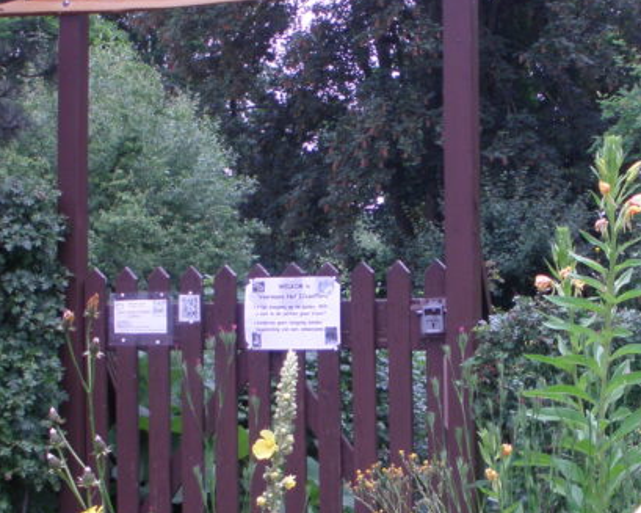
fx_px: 1669
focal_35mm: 88
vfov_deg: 17.5
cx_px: 274
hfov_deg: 21.7
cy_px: 267
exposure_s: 1/25
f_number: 3.5
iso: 64
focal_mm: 6.3
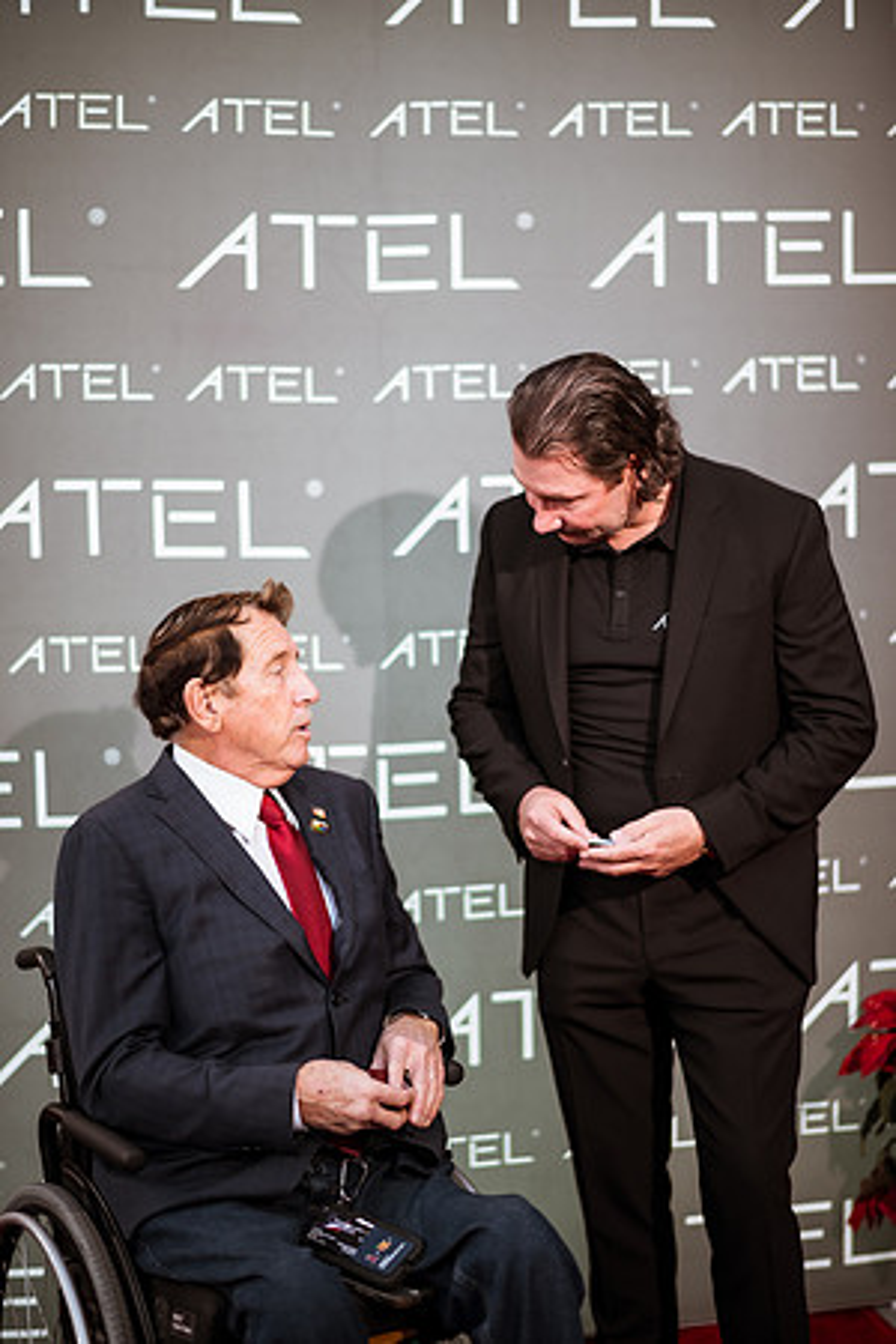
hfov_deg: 23.4
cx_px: 448
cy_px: 672
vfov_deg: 34.5
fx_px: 2165
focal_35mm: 58
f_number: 1.4
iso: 400
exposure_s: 1/640
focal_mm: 58
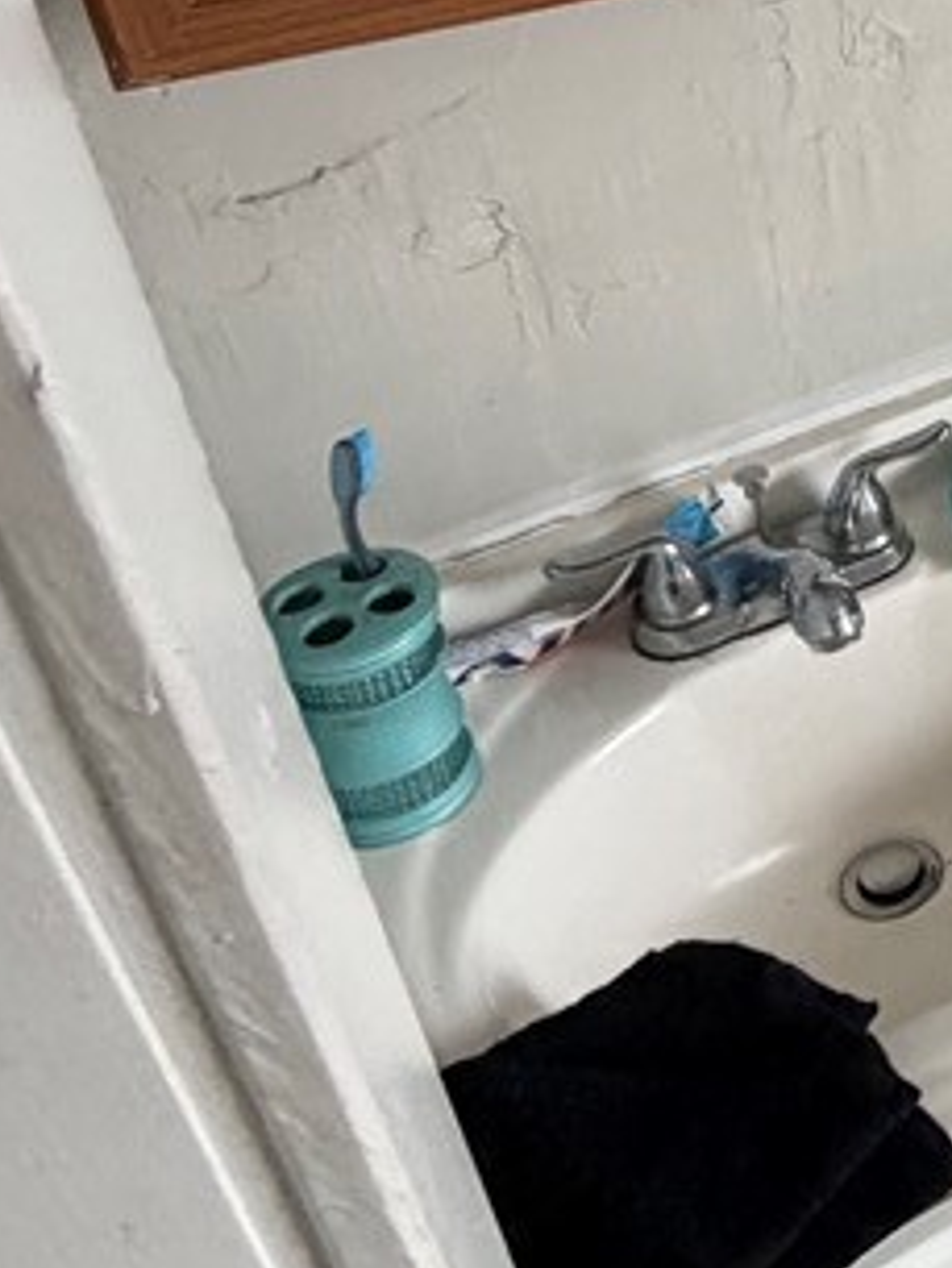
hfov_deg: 23.8
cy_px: 183
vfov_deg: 38.3
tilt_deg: -29.8
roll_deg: +0.2
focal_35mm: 47
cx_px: 1463
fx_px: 1722
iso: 320
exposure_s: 1/97
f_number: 2.2
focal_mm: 2.22
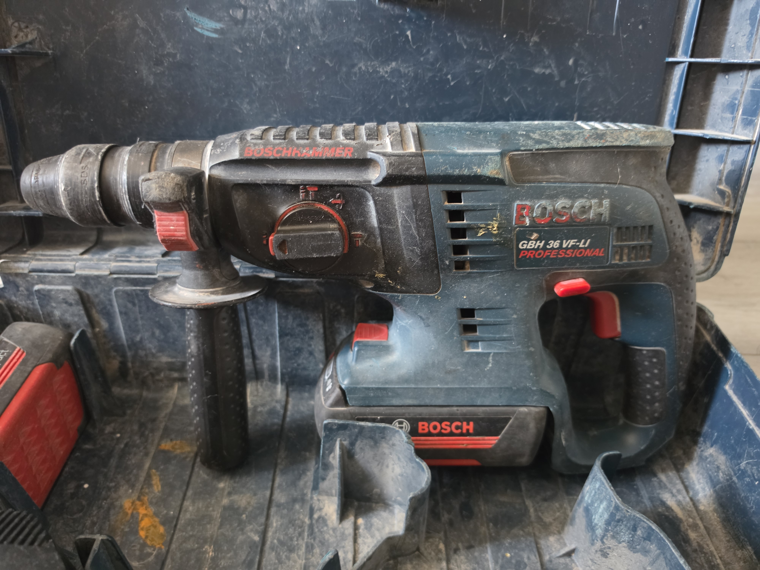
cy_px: 285
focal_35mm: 23
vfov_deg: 58.9
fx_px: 505
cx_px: 380
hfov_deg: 73.9
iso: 1000
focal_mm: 6.5
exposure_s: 1/25
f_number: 1.4
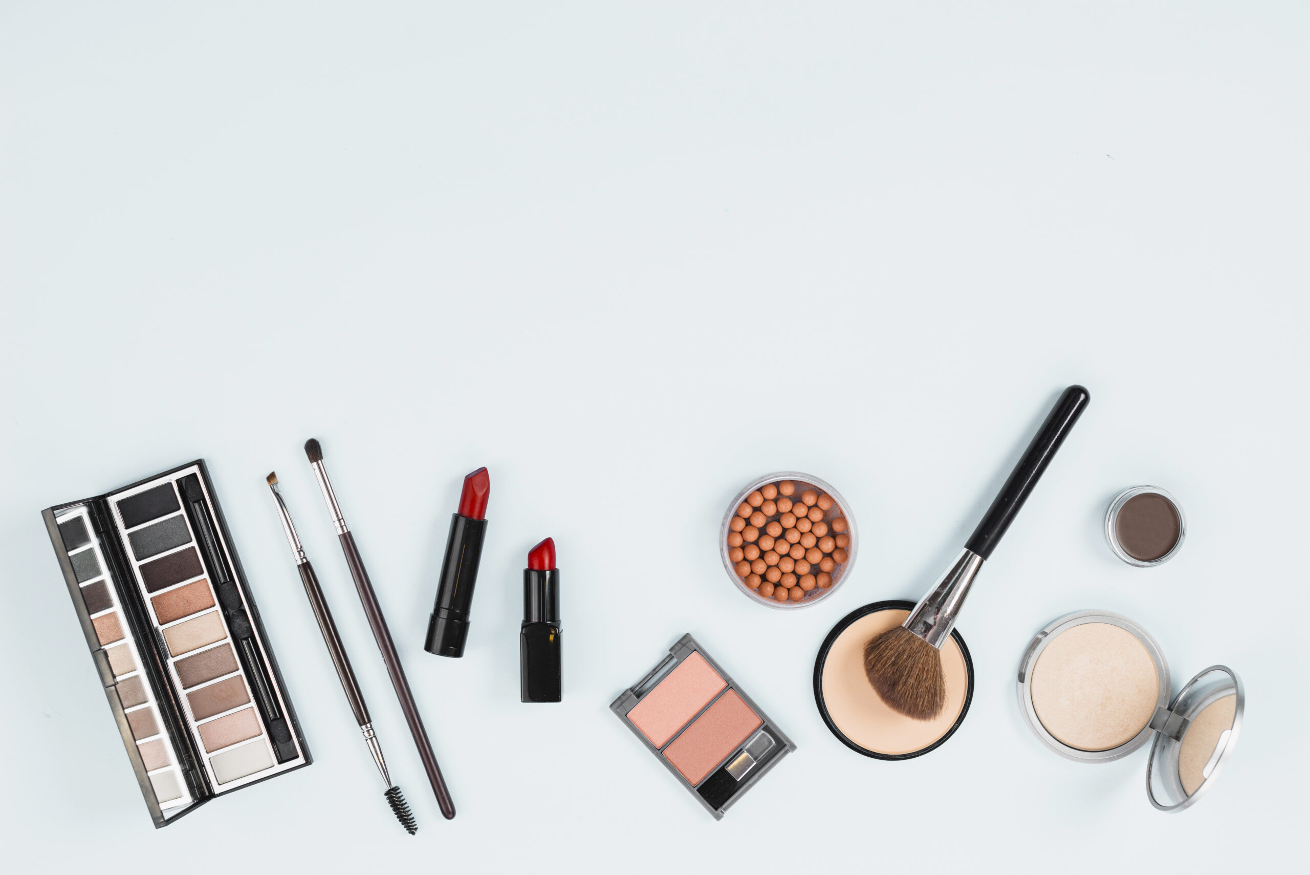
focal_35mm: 50
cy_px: 438
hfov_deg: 39.6
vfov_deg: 27.0
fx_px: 1820
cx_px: 655
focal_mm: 50
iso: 160
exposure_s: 1/160
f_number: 7.1
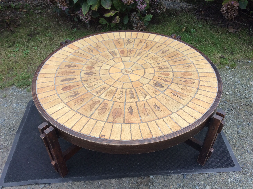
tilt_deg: -41.5
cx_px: 126
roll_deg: +0.5
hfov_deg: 56.9
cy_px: 94
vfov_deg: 44.1
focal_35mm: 32
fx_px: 234
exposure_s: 1/100
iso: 40
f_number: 2.4
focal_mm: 3.3
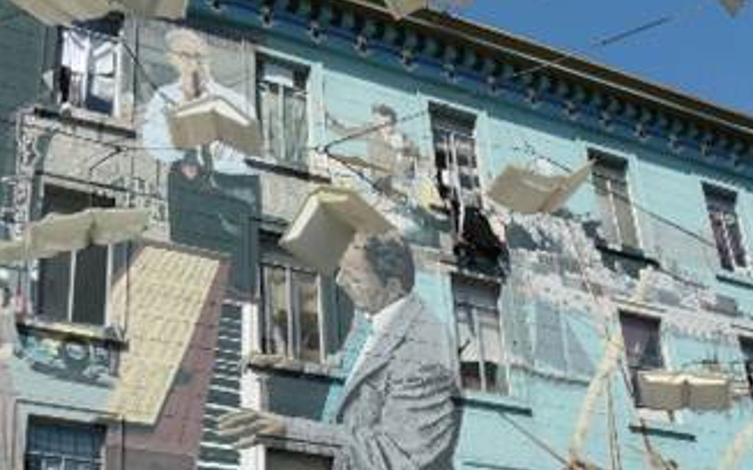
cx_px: 329
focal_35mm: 56
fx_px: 1149
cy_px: 295
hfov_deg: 36.2
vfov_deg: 23.1
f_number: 6.3
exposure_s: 1/400
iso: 100
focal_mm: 6
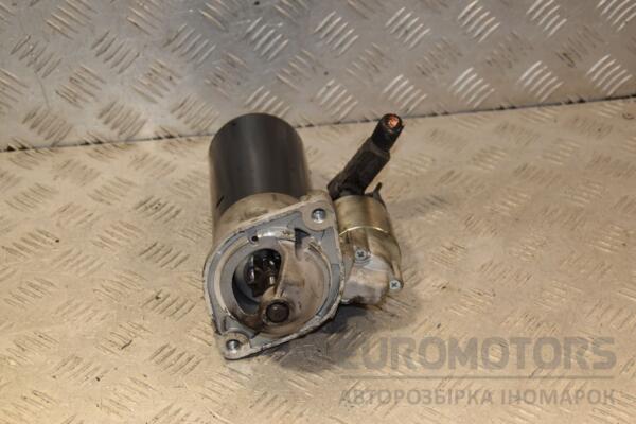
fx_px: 1325
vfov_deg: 18.2
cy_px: 212
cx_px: 318
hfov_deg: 27.0
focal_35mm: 75
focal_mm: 50
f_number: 7.1
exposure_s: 1/200
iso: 800
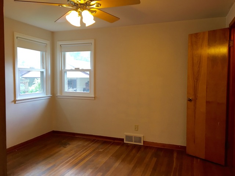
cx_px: 118
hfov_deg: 61.7
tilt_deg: -1.9
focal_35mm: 29
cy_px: 88
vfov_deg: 48.2
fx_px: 197
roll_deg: -0.6
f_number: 2.2
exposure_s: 1/30
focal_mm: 4.15
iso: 32
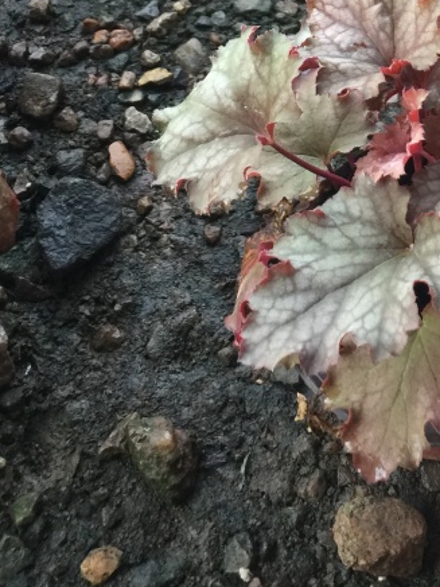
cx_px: 475
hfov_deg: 19.9
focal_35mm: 71
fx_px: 1203
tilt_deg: -51.0
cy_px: -6
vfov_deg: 25.9
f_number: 2.2
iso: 50
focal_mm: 4.15
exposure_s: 1/33
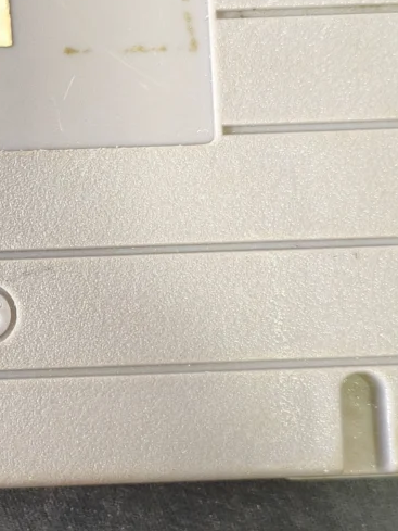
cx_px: -77
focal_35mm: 85
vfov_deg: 23.0
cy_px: 253
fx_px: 1302
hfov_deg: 16.7
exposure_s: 1/42
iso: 640
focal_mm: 4.95
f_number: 1.5
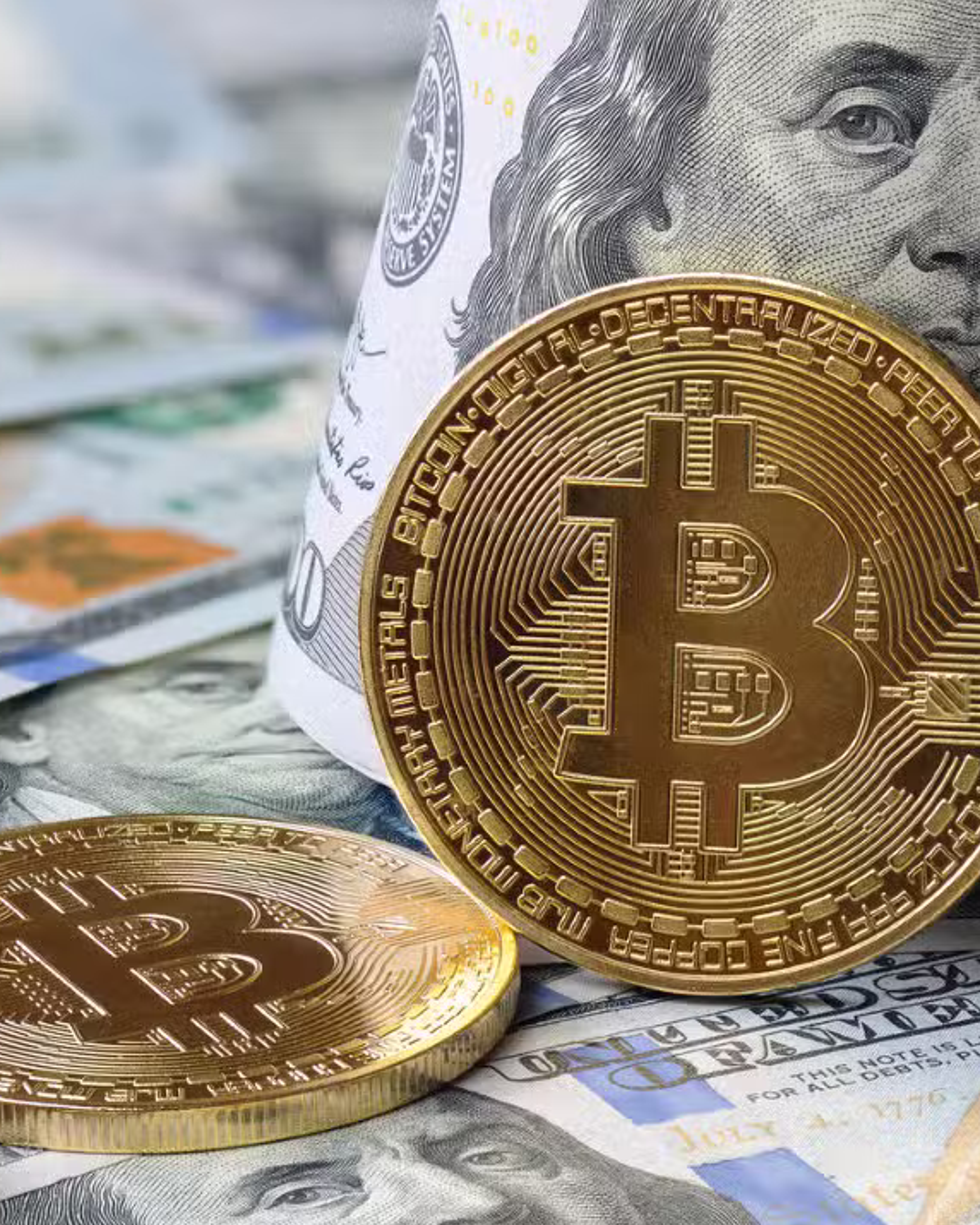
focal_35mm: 224
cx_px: 163
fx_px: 8111
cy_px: 612
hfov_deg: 6.9
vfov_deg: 8.6
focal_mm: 105
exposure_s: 1/15
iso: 160
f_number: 10
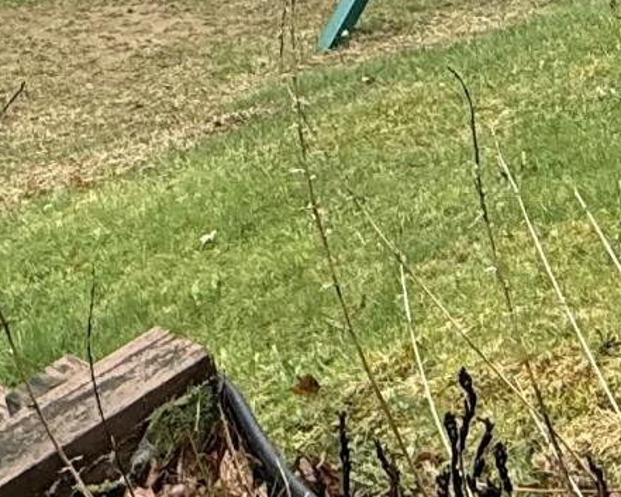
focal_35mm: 93
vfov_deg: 14.5
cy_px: -408
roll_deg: +1.9
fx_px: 1710
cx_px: 255
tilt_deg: -3.2
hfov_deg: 20.6
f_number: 2.2
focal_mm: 2.22
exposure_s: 1/475
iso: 50
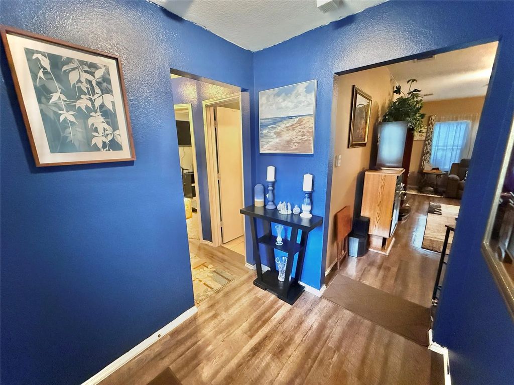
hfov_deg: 102.1
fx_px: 208
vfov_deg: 85.7
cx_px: 257
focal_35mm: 14
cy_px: 192
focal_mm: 2.22
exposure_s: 1/60
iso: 1250
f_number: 2.2
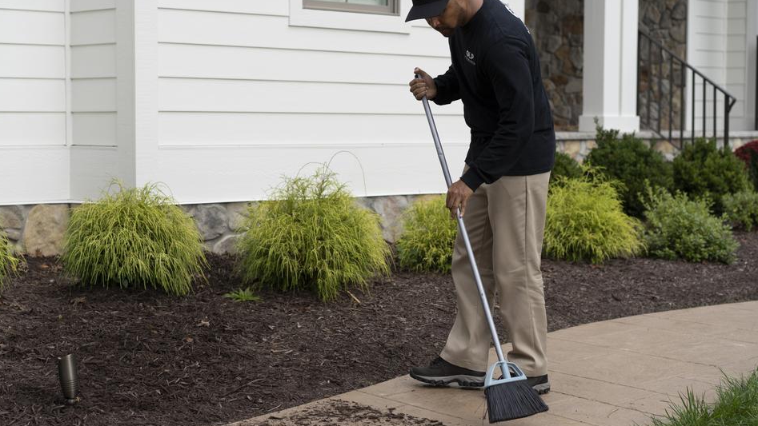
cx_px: 330
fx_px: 1467
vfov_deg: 16.5
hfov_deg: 28.9
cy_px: 226
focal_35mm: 73
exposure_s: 1/1600
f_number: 3.2
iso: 250
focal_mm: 55
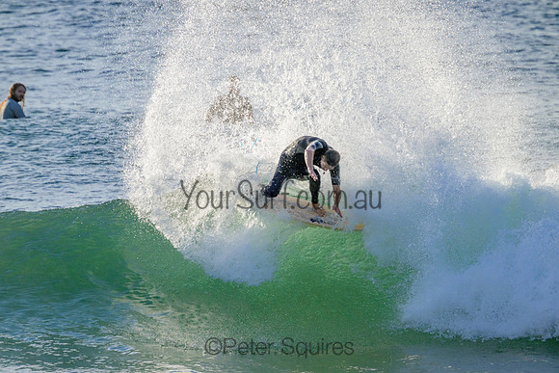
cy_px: 186
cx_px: 280
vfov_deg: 1.7
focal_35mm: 800
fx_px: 12425
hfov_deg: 2.6
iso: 720
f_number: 11
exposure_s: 1/2000
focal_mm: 800
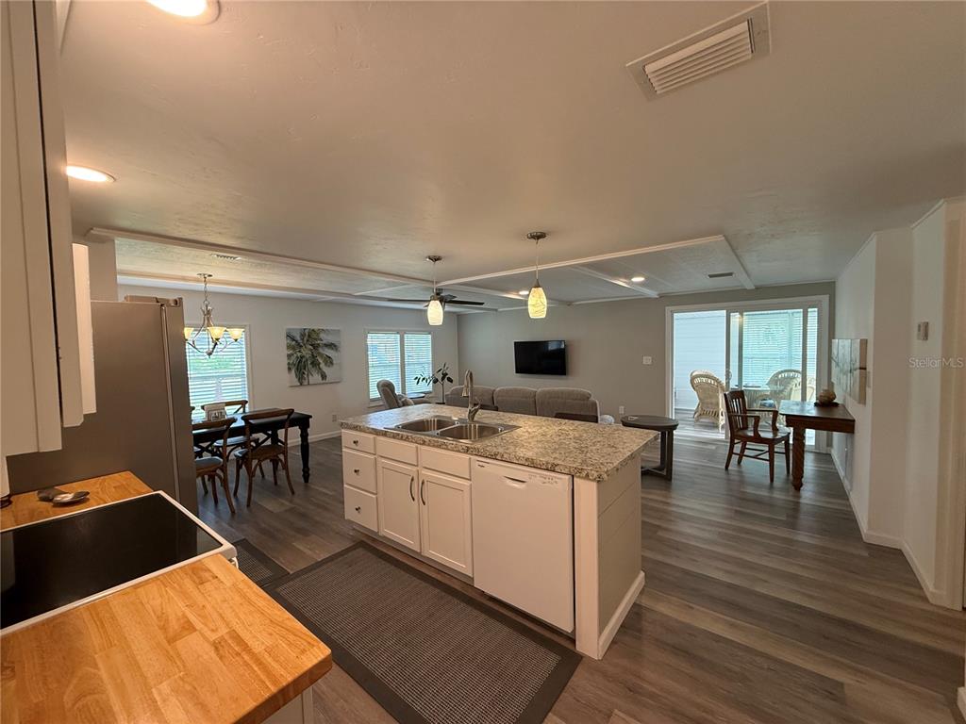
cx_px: 483
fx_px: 391
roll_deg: +0.7
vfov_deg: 85.7
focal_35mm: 14
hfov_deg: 102.1
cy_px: 362
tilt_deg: -1.6
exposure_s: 1/120
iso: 250
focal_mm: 2.22
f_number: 2.2
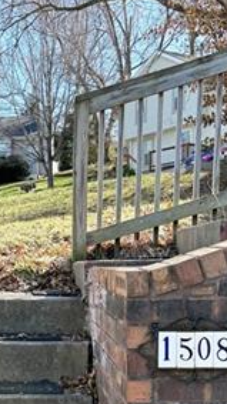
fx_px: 760
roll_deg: -0.3
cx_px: 13
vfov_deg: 29.0
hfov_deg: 16.7
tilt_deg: -2.8
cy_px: 330
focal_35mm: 71
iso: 100
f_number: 1.78
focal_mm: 6.76
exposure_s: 1/1410
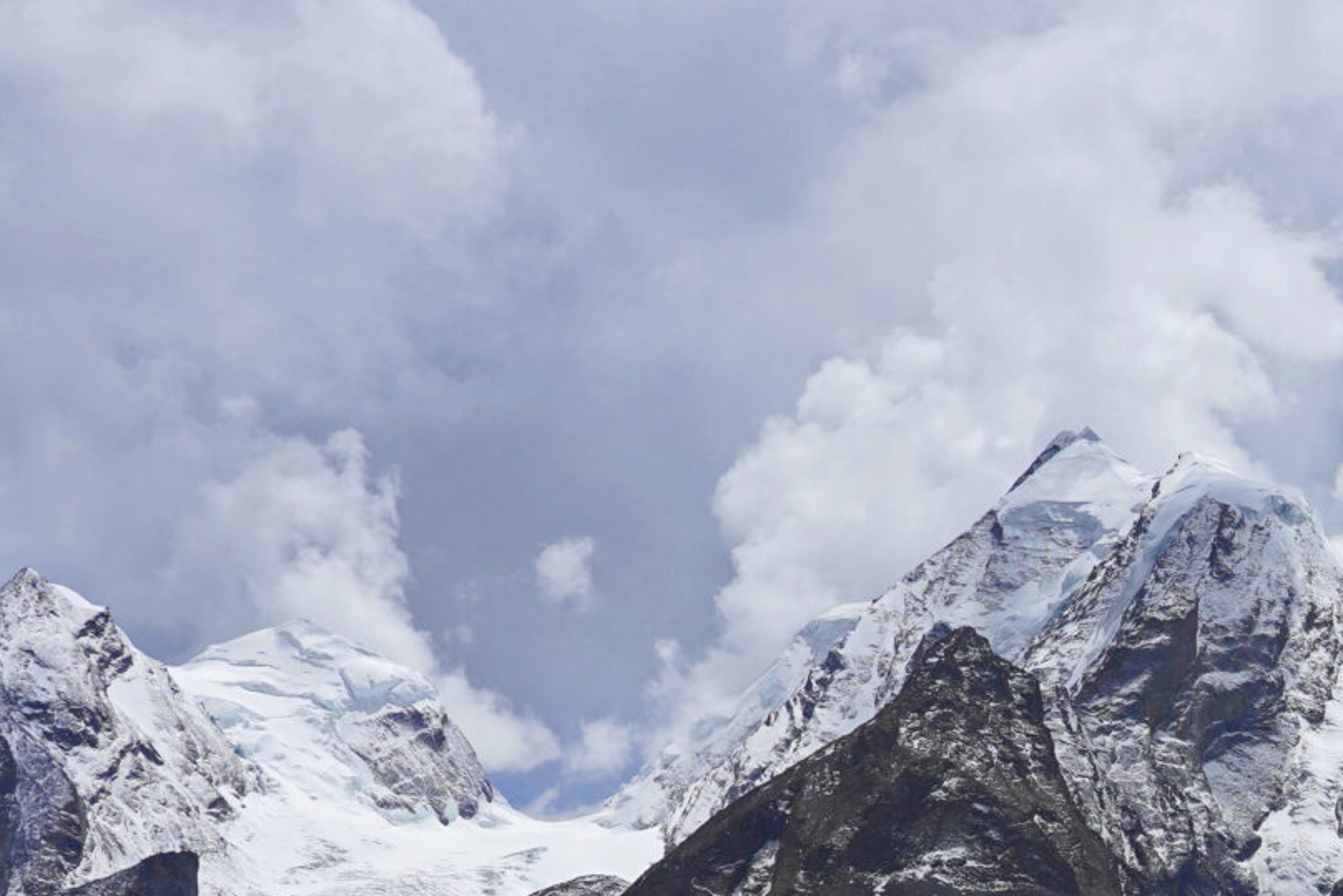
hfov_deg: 25.5
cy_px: 988
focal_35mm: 76
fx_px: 2836
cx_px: 1288
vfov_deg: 17.3
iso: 160
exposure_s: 1/1250
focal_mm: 24
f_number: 9
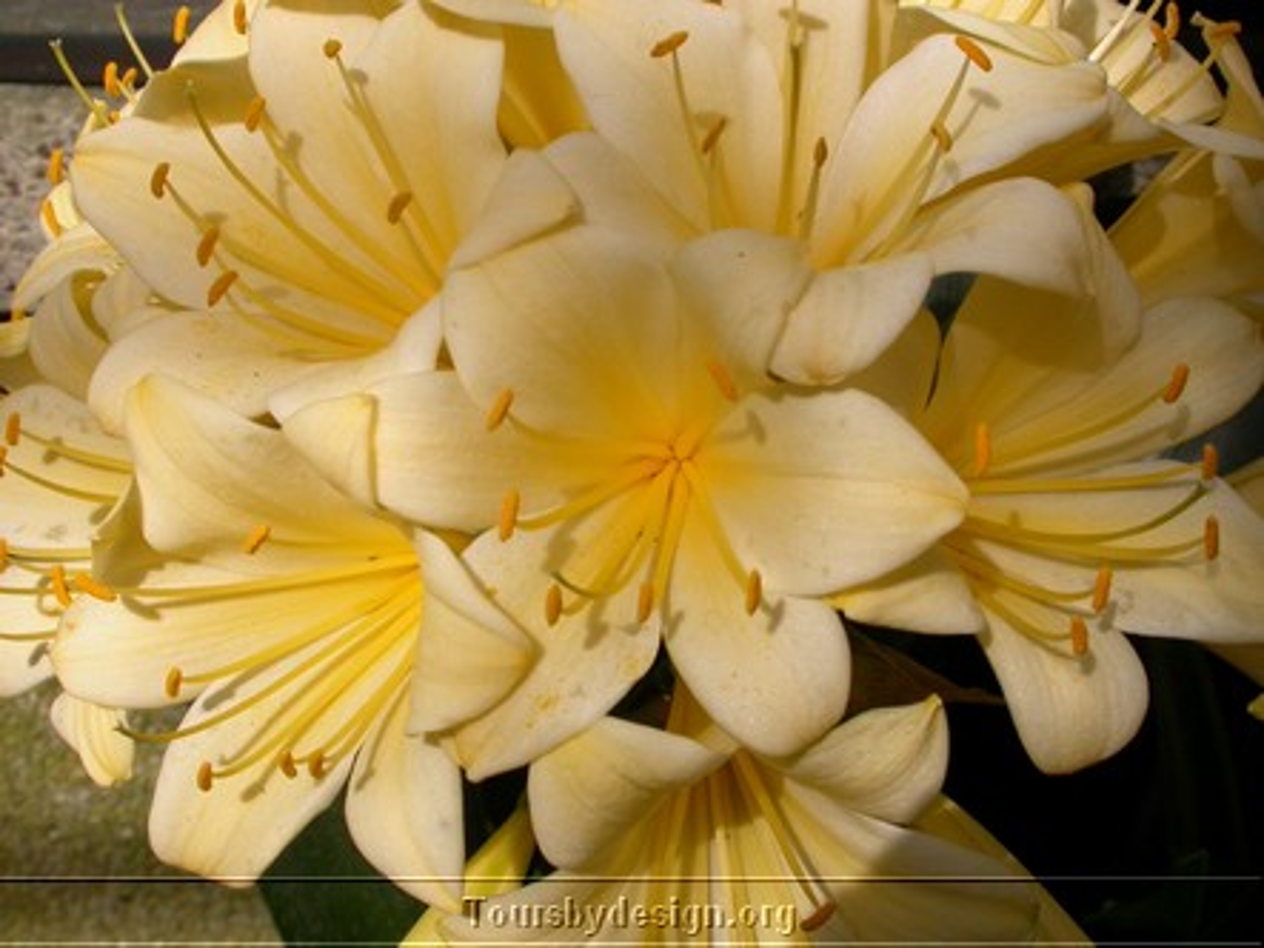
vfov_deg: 24.4
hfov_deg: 32.2
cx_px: 632
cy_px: 474
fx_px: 2190
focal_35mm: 60
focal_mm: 12.4
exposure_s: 1/440
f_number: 7
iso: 100
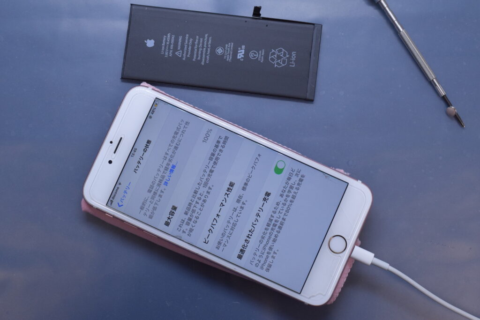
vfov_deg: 31.9
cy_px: 160
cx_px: 240
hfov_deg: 46.4
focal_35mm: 42
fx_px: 560
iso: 1600
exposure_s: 1/100
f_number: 8
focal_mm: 28
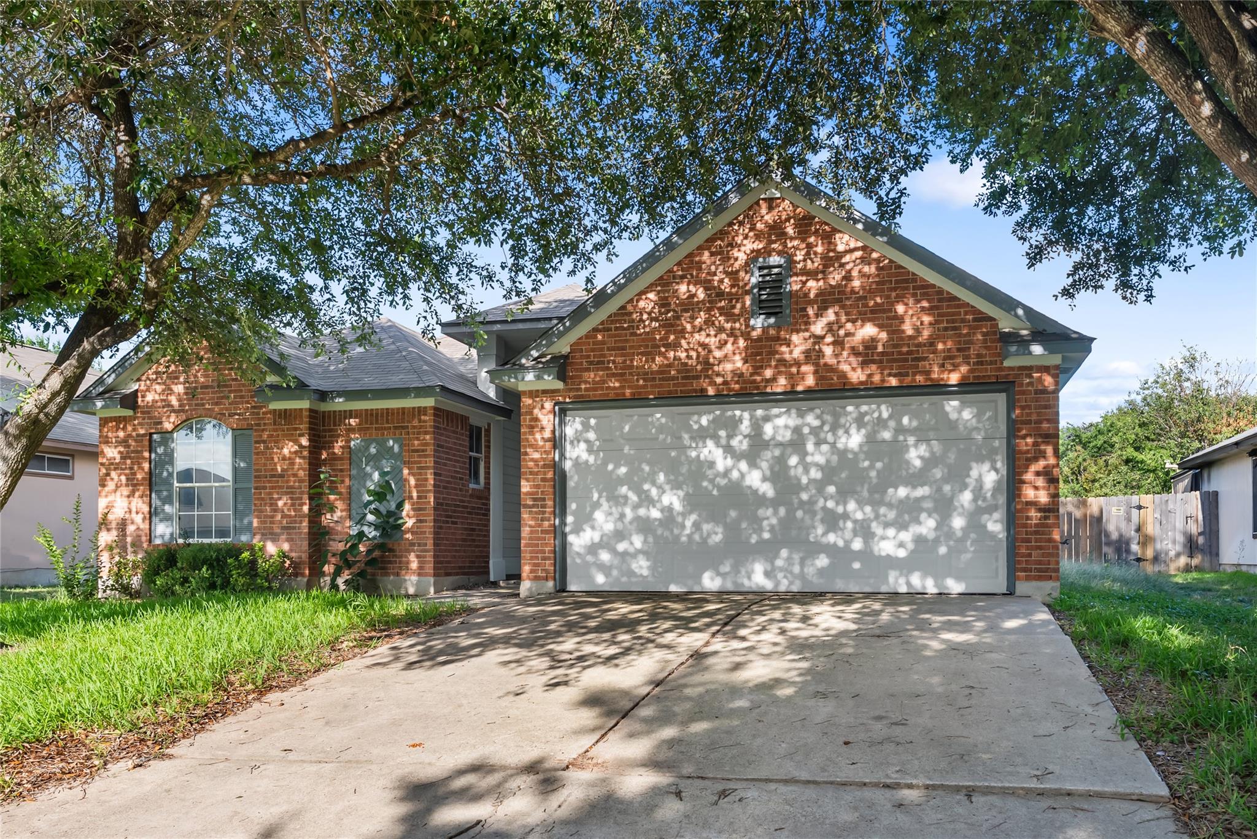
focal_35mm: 29
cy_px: 420
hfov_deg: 63.6
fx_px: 1013
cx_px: 628
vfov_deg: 45.0
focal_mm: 29
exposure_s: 1/50
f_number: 8
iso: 320
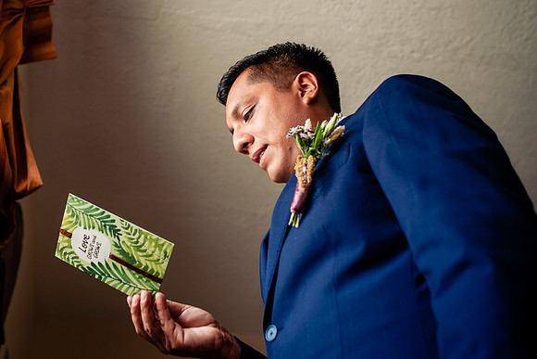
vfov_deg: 29.3
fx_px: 680
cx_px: 187
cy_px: 125
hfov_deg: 42.6
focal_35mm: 46
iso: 400
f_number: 3.2
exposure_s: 1/160
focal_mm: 35
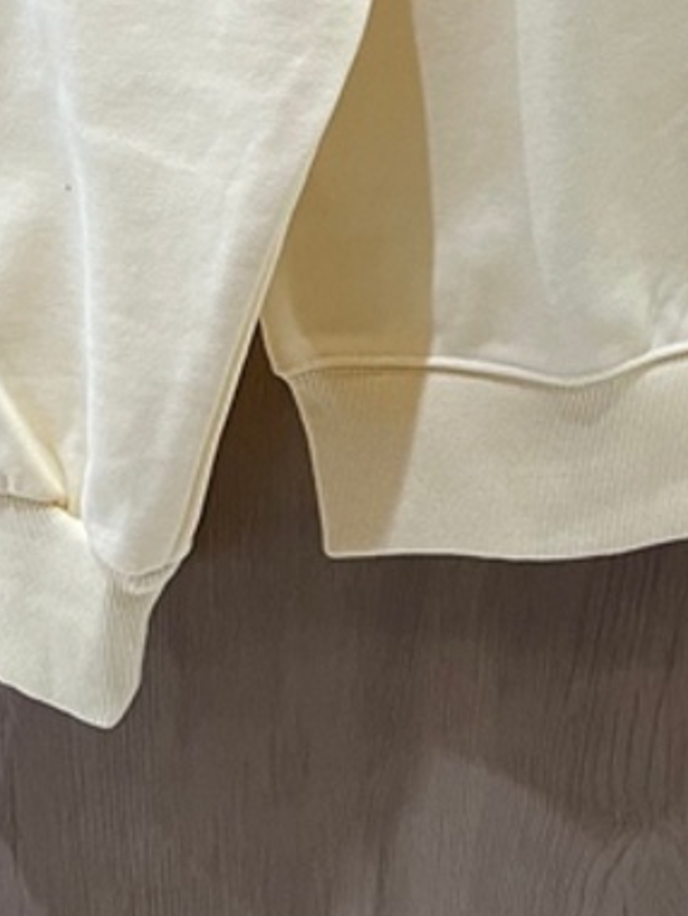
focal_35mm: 91
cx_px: 960
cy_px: -383
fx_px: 2410
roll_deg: -1.7
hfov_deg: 15.3
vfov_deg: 19.3
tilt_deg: -3.3
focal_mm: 4.2
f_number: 1.6
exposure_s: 1/77
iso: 125
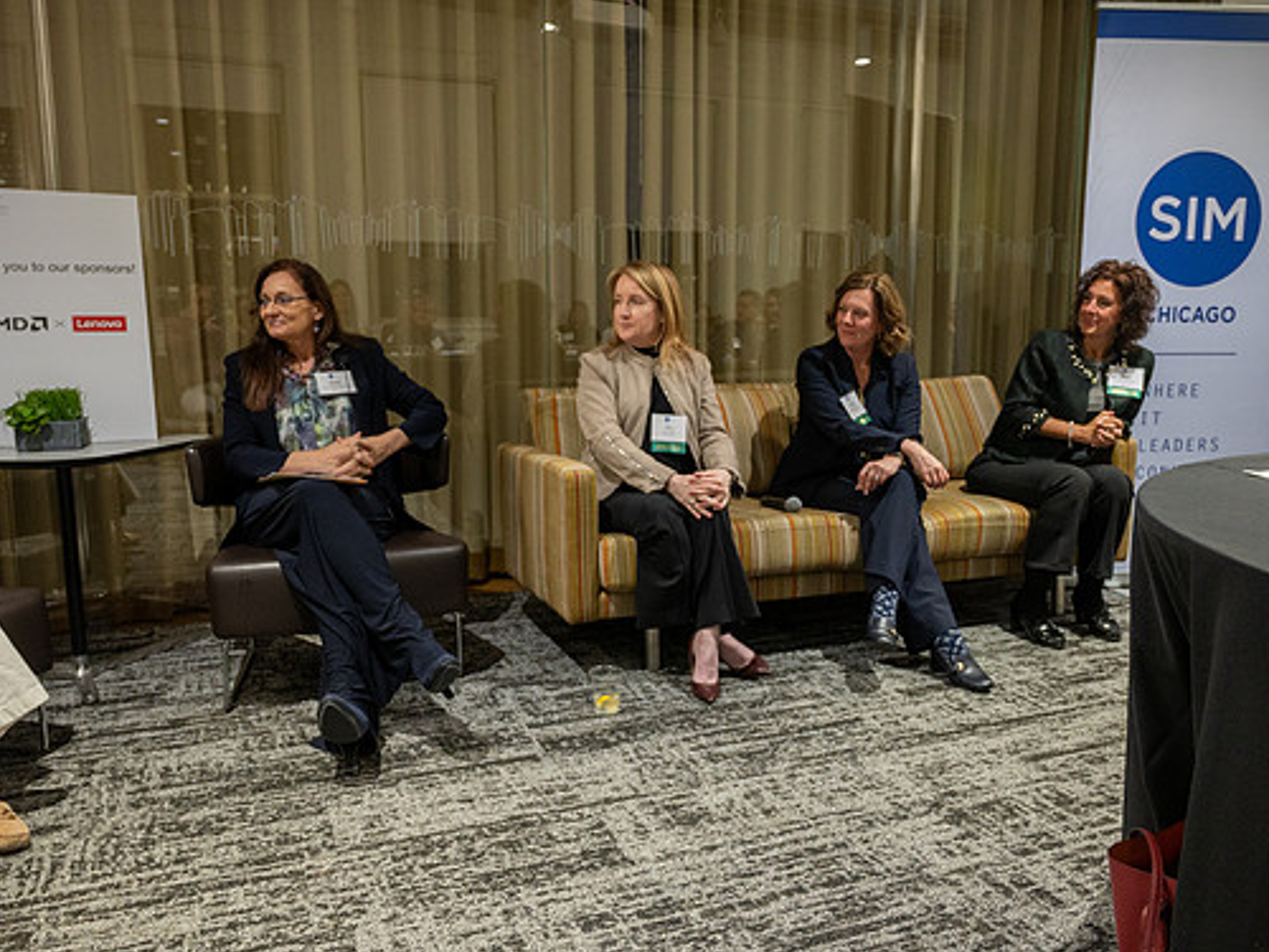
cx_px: 644
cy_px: 482
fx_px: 1026
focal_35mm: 28
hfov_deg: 63.4
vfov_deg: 49.7
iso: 1600
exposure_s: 1/50
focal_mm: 24
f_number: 4
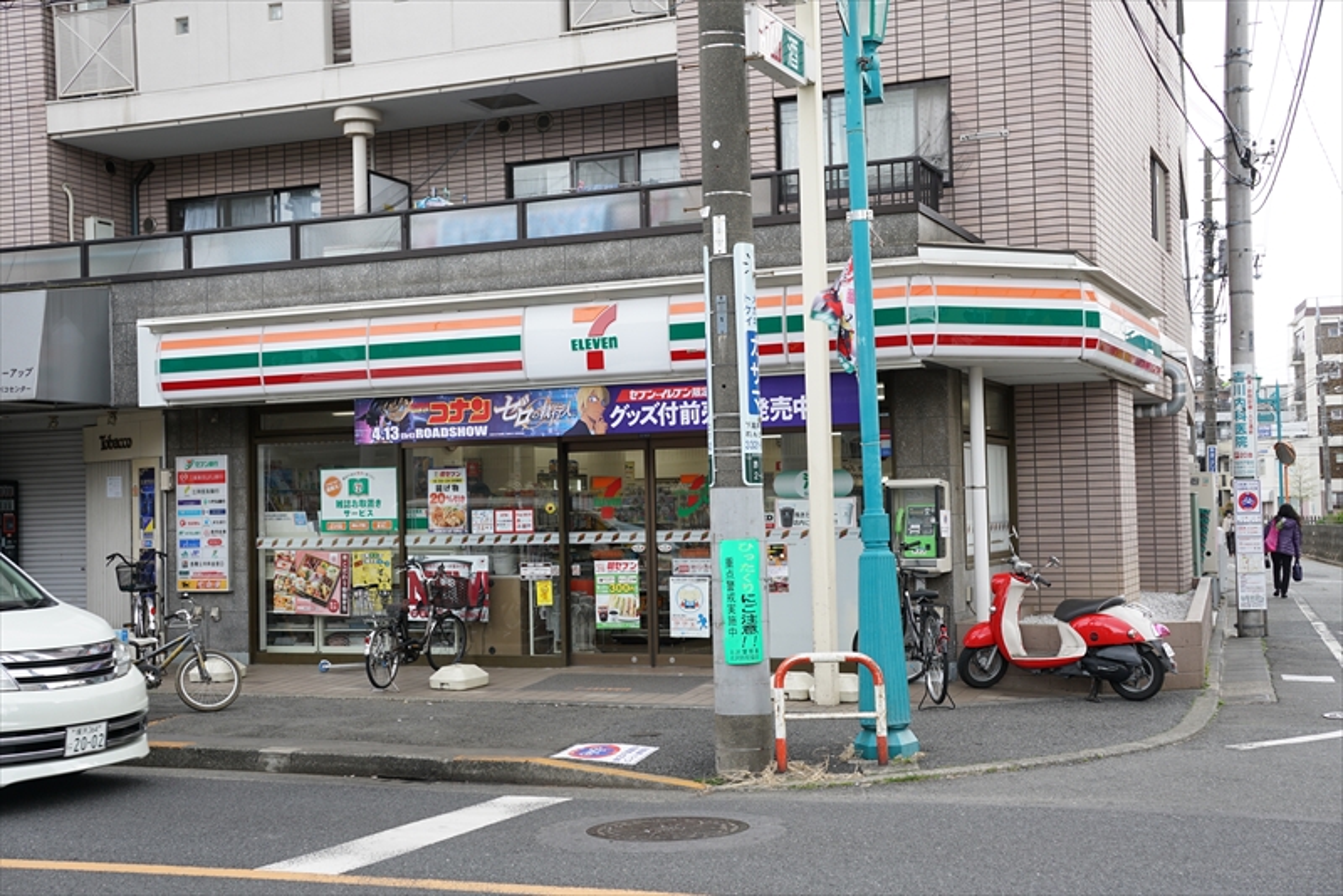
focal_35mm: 45
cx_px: 672
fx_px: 1679
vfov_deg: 29.9
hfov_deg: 43.6
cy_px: 448
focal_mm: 30
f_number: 5.6
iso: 100
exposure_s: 1/60
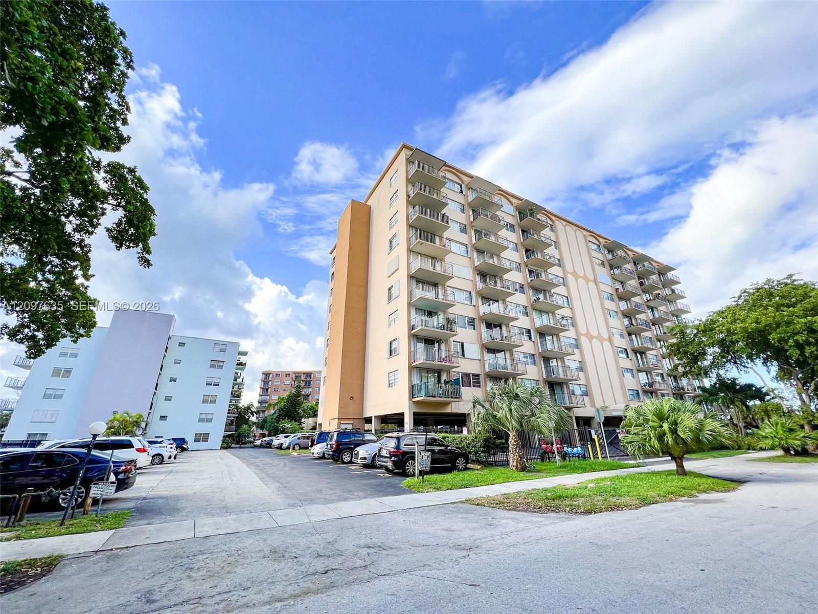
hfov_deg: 106.2
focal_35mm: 13
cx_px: 409
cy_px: 307
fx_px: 307
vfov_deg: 89.9
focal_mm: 1.57
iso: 32
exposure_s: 1/750
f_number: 1.8
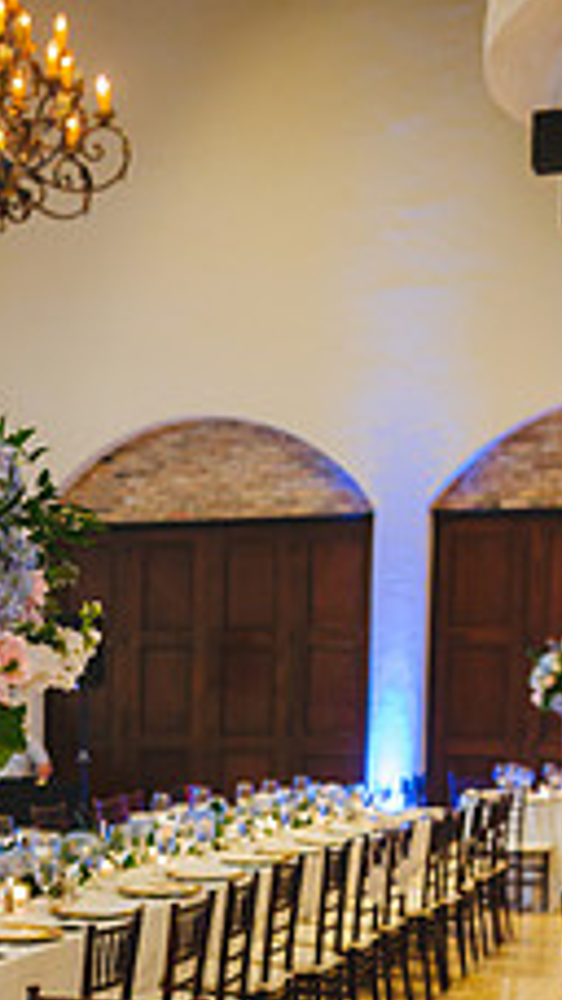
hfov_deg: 17.8
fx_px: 1751
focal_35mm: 66
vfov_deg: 30.6
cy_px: 882
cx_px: 15
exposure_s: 1/60
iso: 4000
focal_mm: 32
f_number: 3.5
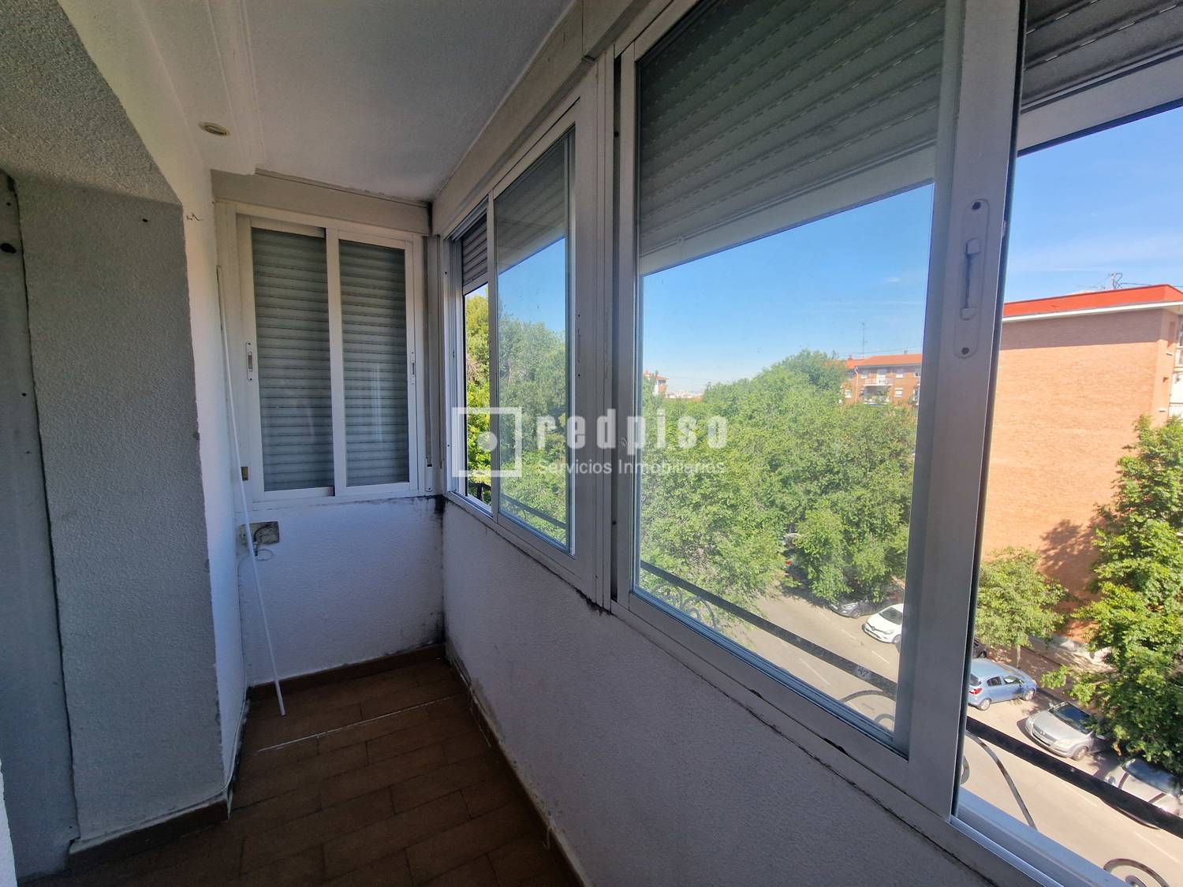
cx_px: 592
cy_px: 444
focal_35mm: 13
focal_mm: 2.2
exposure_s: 1/586
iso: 50
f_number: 2.2
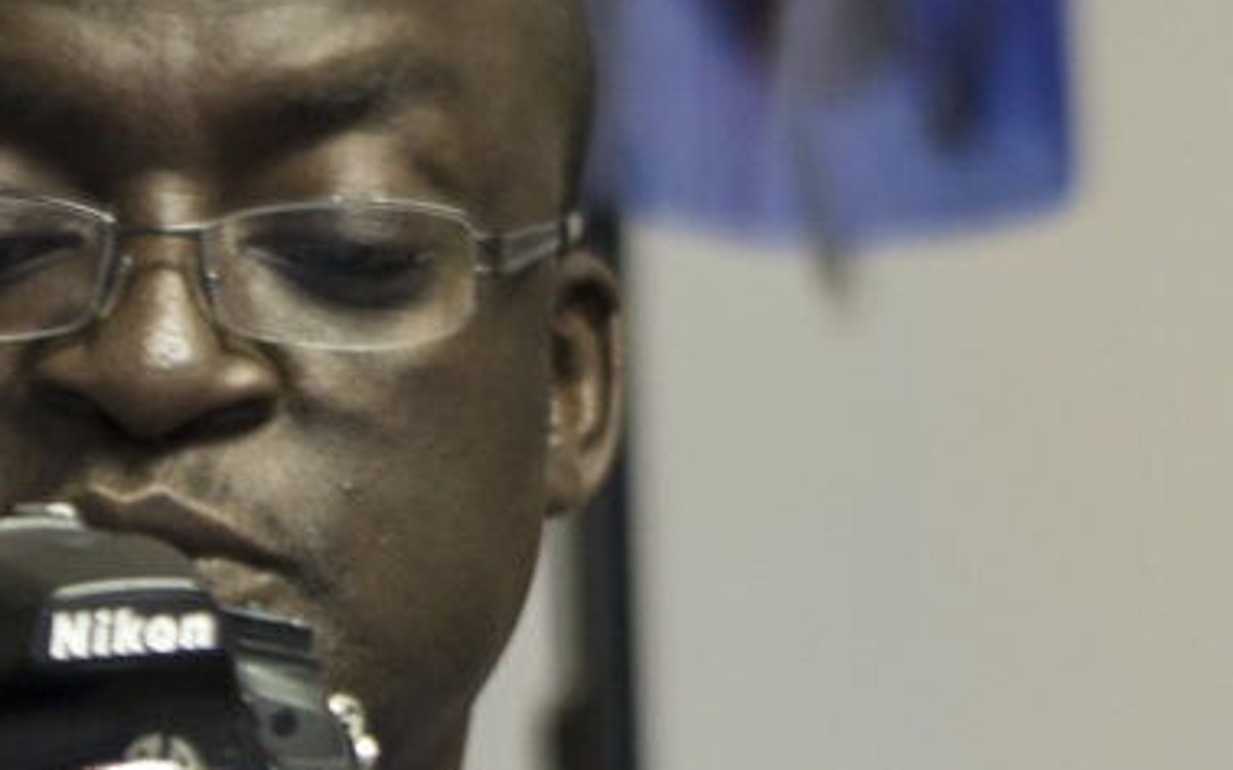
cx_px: 121
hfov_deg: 5.1
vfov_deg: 3.1
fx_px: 13908
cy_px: 1858
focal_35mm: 414
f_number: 2.8
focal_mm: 60
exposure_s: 1/25
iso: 800
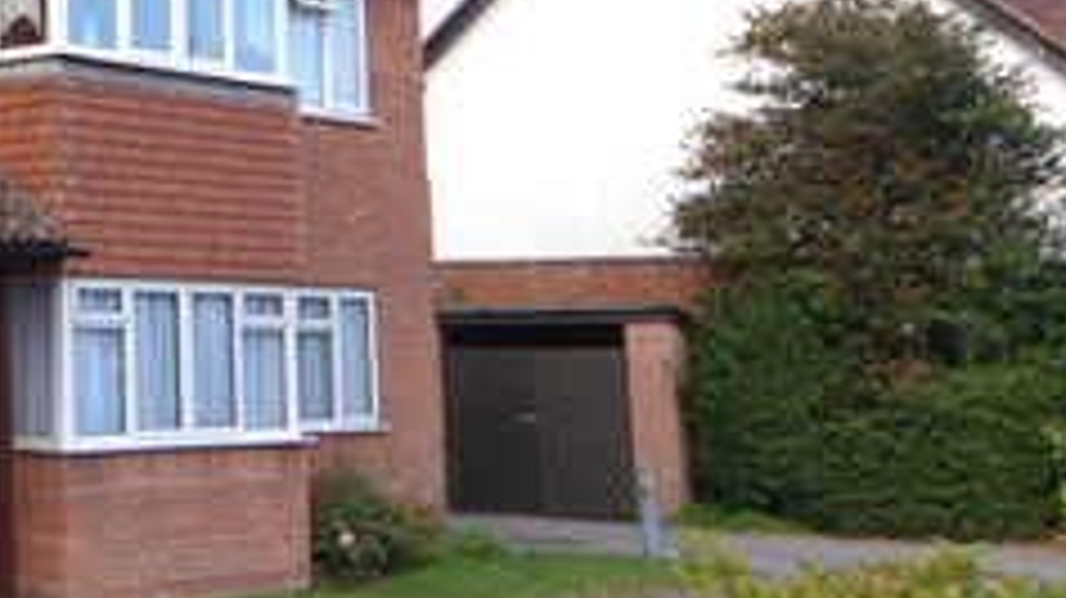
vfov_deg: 17.4
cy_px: 25
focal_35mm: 68
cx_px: -184
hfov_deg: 27.6
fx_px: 1921
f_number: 4
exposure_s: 1/125
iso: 100
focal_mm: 10
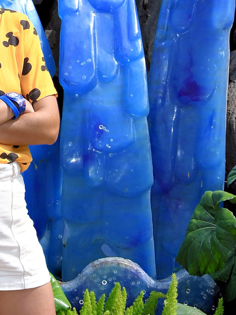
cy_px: -16
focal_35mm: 141
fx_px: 1282
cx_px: -44
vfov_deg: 13.8
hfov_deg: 10.4
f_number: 5
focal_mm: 22
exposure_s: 1/250
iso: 100
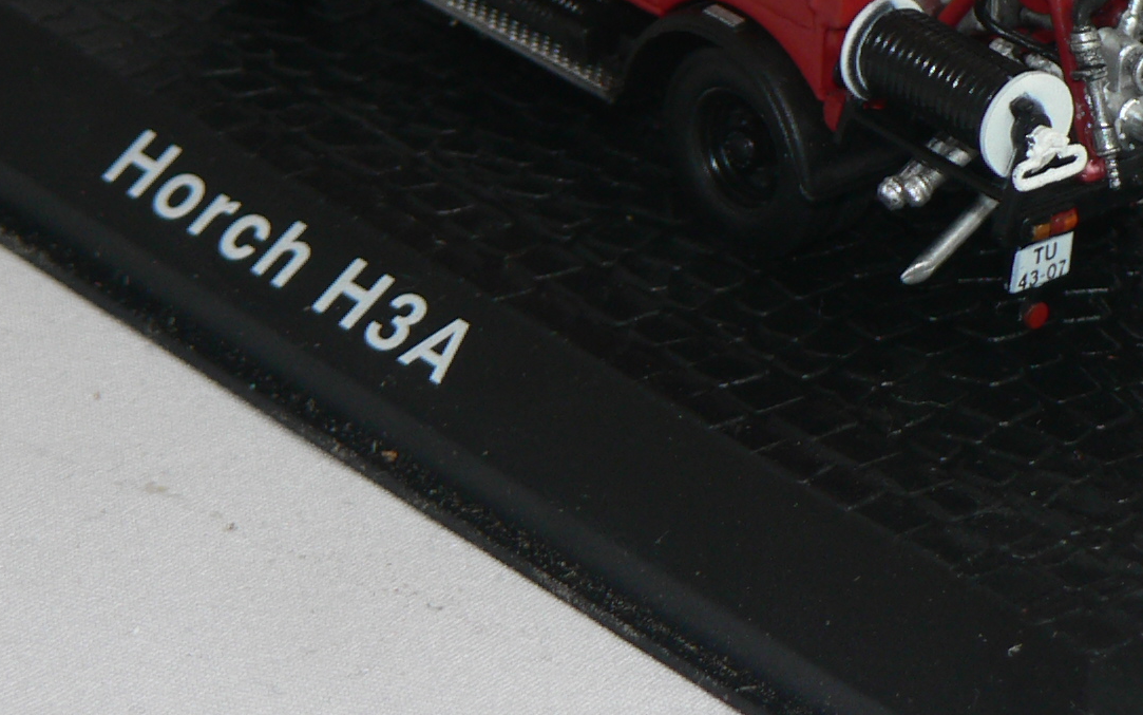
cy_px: -96
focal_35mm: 238
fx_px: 7414
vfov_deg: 5.5
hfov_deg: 8.8
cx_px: 837
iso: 80
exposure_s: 1/60
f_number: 3.2
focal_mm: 15.8
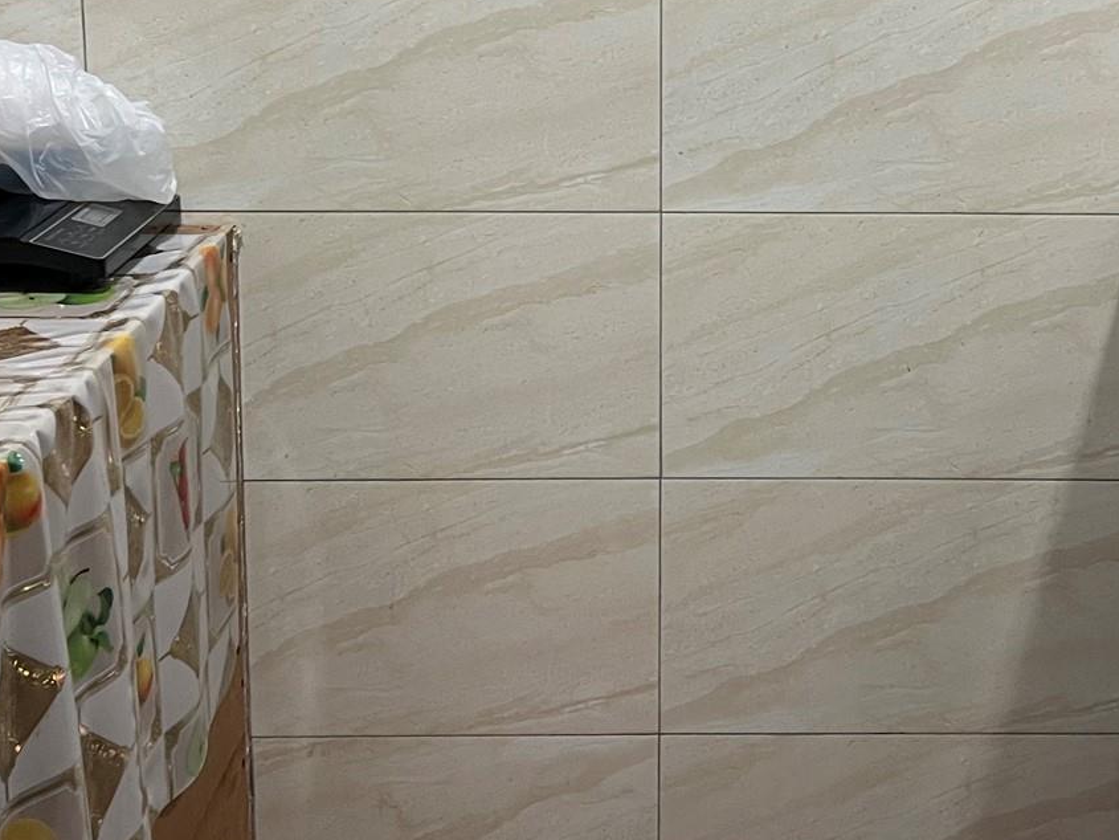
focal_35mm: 63
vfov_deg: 22.9
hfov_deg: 30.5
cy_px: 151
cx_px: 728
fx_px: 2037
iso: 125
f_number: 1.5
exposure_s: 1/60
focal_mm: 5.7
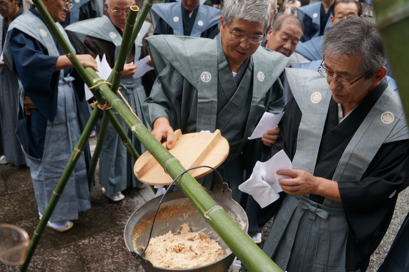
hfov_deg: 59.5
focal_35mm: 32
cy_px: 136
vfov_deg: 41.6
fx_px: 357
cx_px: 204
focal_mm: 21
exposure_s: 1/160
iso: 125
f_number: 4
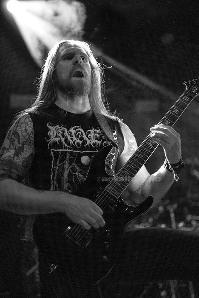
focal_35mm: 50
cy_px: 149
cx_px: 100
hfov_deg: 27.0
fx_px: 415
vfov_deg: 39.6
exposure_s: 1/640
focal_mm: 50
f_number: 1.8
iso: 3200
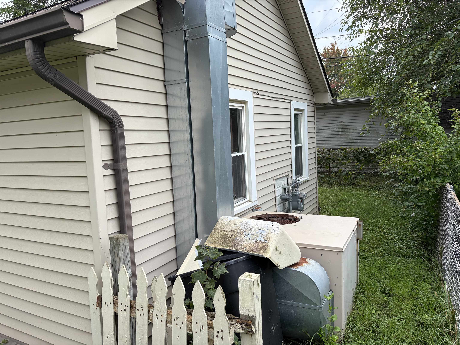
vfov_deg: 53.1
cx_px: 230
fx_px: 346
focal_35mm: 26
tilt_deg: -6.0
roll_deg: +3.5
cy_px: 172
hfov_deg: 67.3
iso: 50
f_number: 1.6
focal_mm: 5.96
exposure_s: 1/1517
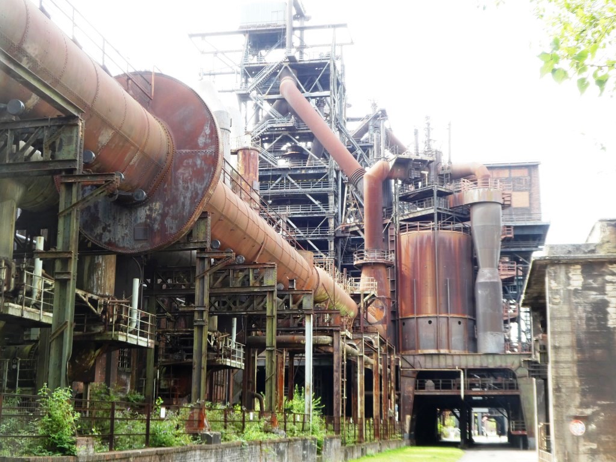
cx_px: 308
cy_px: 231
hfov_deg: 38.2
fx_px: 890
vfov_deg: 29.1
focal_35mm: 50
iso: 100
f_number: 4.1
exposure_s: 1/80
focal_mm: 9
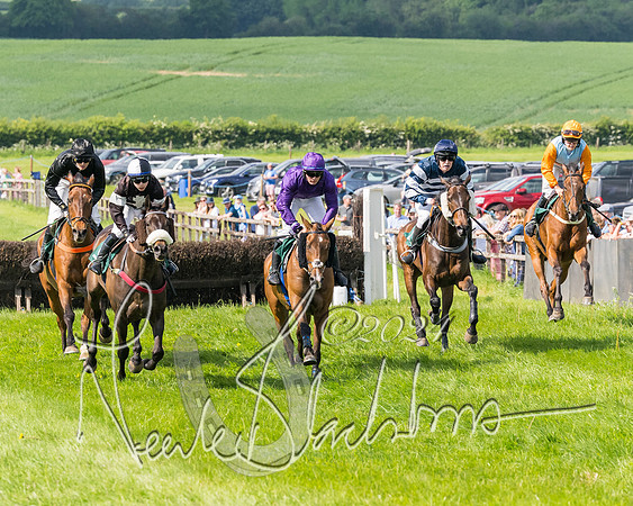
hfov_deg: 5.8
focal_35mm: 336
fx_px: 6291
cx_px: 369
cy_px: 245
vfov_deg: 4.6
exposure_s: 1/2000
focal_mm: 135
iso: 400
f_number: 5
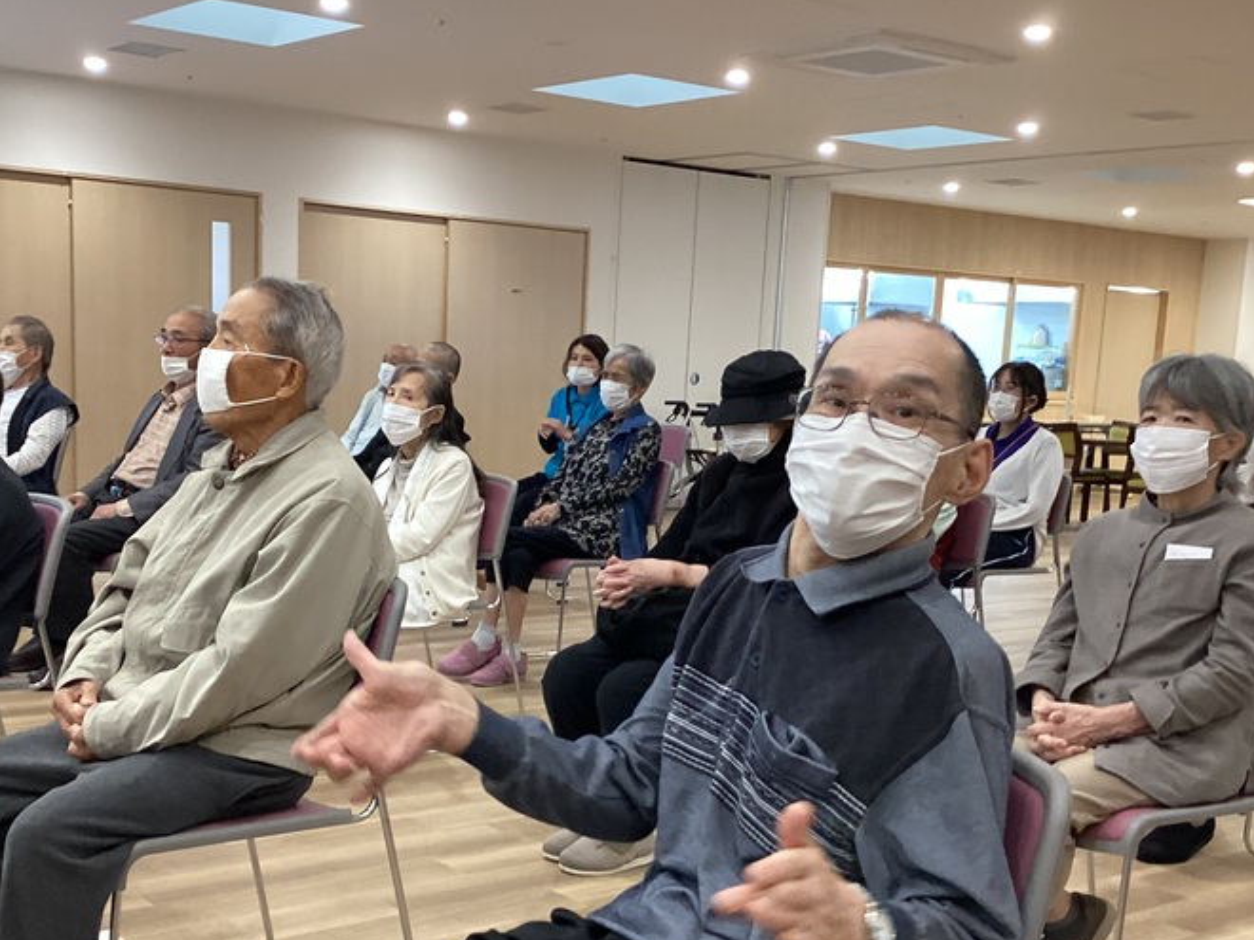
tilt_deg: -13.2
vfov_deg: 30.5
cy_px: 659
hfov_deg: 40.4
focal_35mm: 47
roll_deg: -1.7
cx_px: 570
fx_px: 1703
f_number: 2.4
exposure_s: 1/60
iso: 250
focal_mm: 3.3
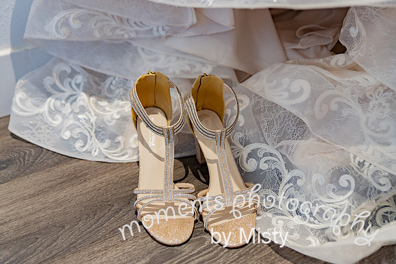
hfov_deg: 39.6
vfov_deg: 27.0
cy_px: 132
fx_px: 550
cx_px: 198
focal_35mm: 50
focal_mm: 50
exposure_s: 1/160
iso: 800
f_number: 2.8
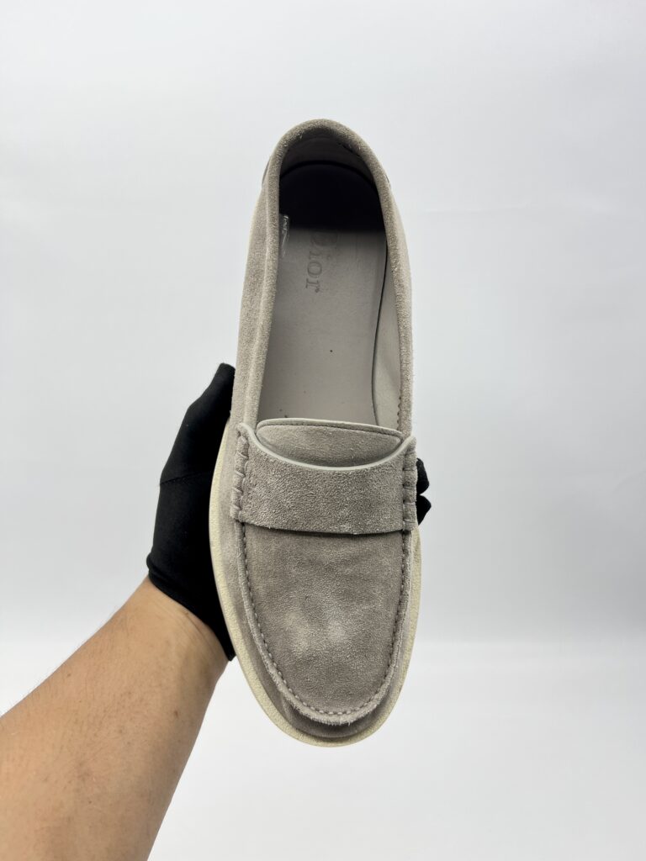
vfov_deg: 67.3
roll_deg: +0.9
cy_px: 430
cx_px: 323
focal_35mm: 26
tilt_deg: -15.4
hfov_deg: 53.1
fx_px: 647
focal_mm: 5.7
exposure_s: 1/120
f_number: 1.5
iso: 32
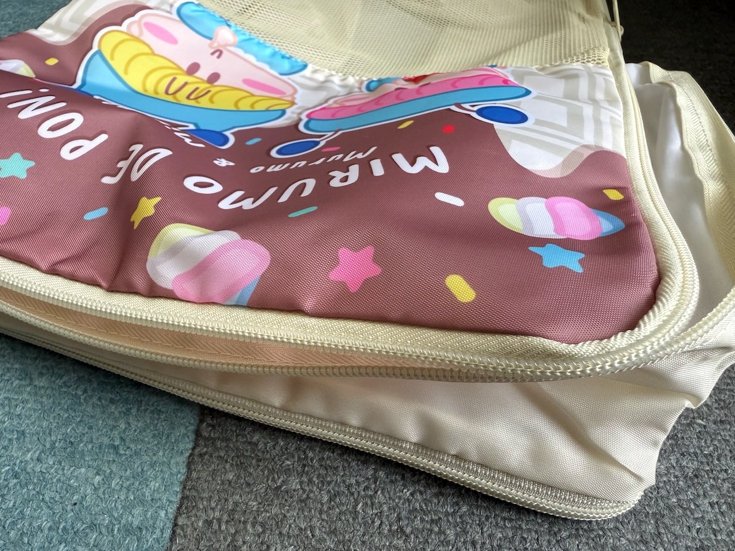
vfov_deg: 56.8
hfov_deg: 71.6
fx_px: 510
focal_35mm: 24
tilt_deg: -45.7
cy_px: 276
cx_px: 368
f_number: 2.2
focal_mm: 2.22
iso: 125
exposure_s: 1/99
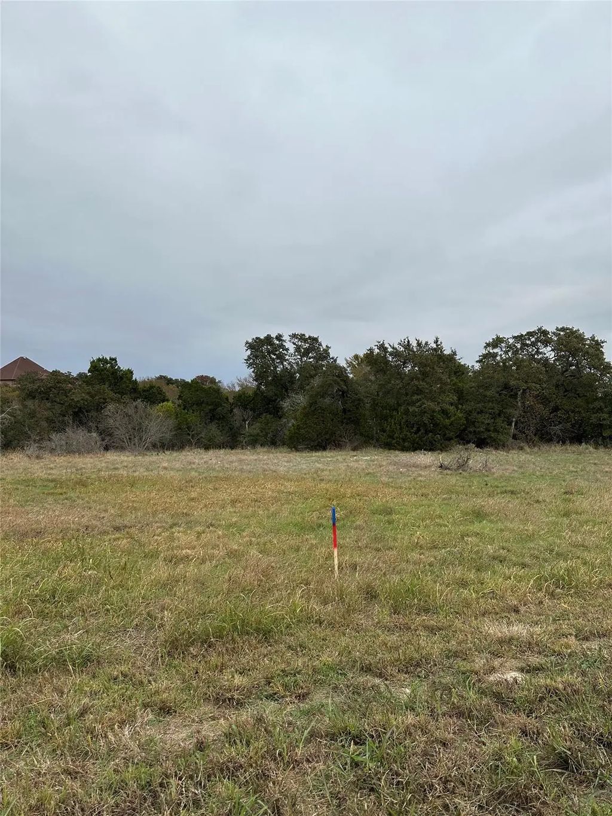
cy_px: 408
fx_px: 566
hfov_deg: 56.8
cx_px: 306
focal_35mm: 24
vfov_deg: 71.6
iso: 80
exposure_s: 1/2353
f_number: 1.78
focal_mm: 6.86
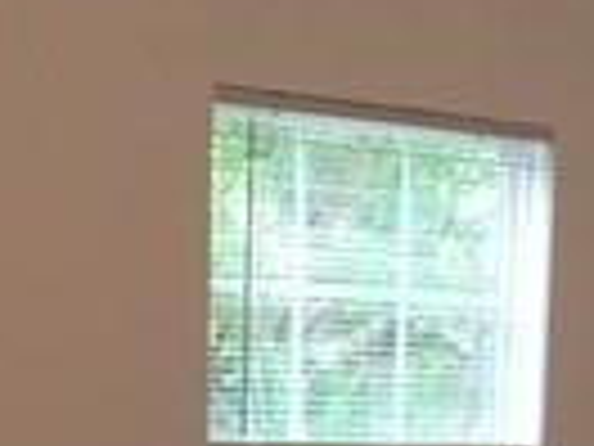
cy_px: 730
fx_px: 2420
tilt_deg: -7.8
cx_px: 567
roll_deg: -2.6
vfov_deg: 10.1
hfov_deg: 13.8
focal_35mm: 141
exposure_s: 1/15
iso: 25
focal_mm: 4.15
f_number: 2.2
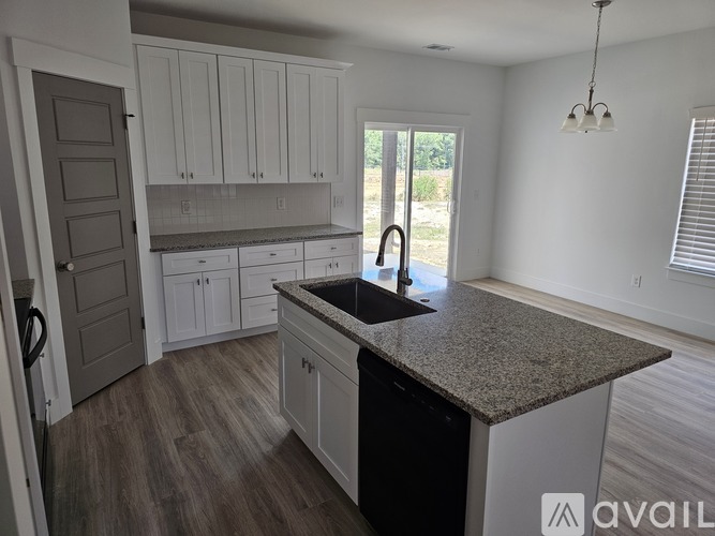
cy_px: 268
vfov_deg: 58.9
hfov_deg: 73.9
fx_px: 475
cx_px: 358
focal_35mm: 23
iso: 100
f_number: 1.7
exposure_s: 1/180
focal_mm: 6.3
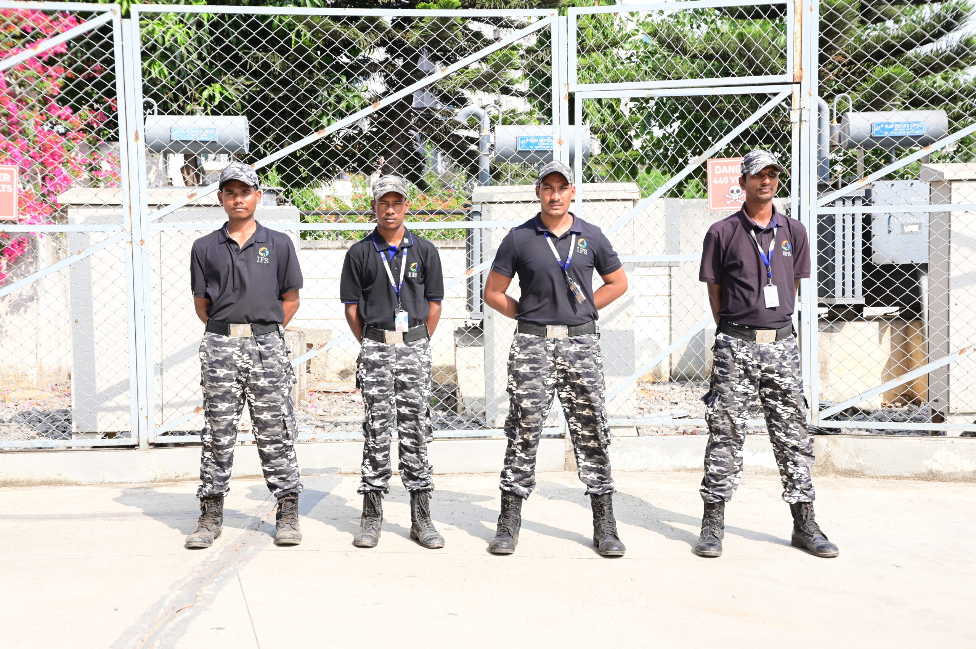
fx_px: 935
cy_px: 324
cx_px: 488
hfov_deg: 55.1
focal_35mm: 34
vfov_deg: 38.3
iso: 250
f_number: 8
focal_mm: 34.5
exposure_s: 1/160
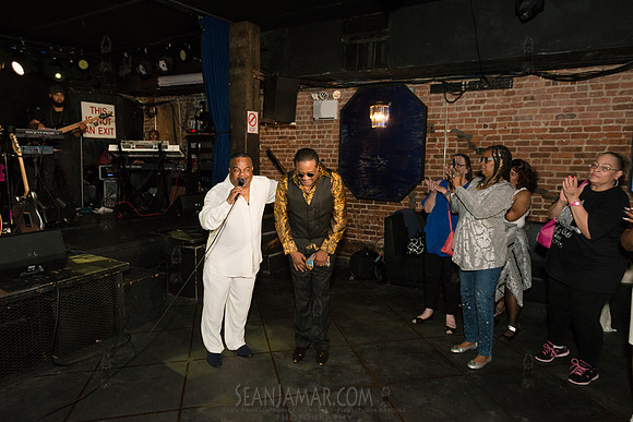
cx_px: 316
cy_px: 211
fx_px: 422
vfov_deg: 53.2
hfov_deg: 73.7
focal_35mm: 24
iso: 3200
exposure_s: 1/320
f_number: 4.5
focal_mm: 24
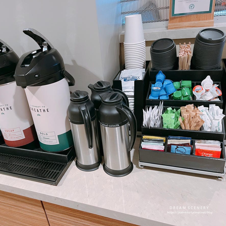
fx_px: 229
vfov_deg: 52.5
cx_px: 80
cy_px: 112
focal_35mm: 31
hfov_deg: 51.8
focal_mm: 5.7
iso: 250
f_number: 1.5
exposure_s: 1/60
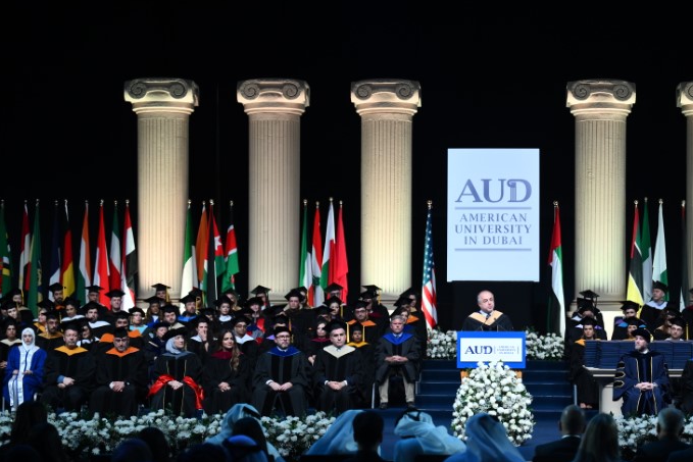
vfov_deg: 13.8
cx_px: 489
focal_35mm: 99
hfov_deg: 20.5
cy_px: 287
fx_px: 1906
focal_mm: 70
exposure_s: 1/200
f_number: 2.8
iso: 800
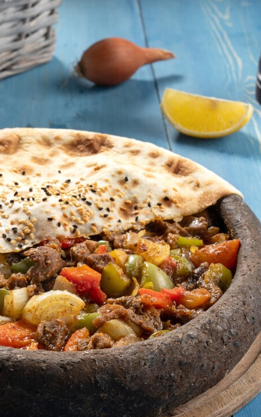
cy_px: 267
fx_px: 1160
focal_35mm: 102
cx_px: 31
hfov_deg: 12.7
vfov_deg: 20.3
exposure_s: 1/100
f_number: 13
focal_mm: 57
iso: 200
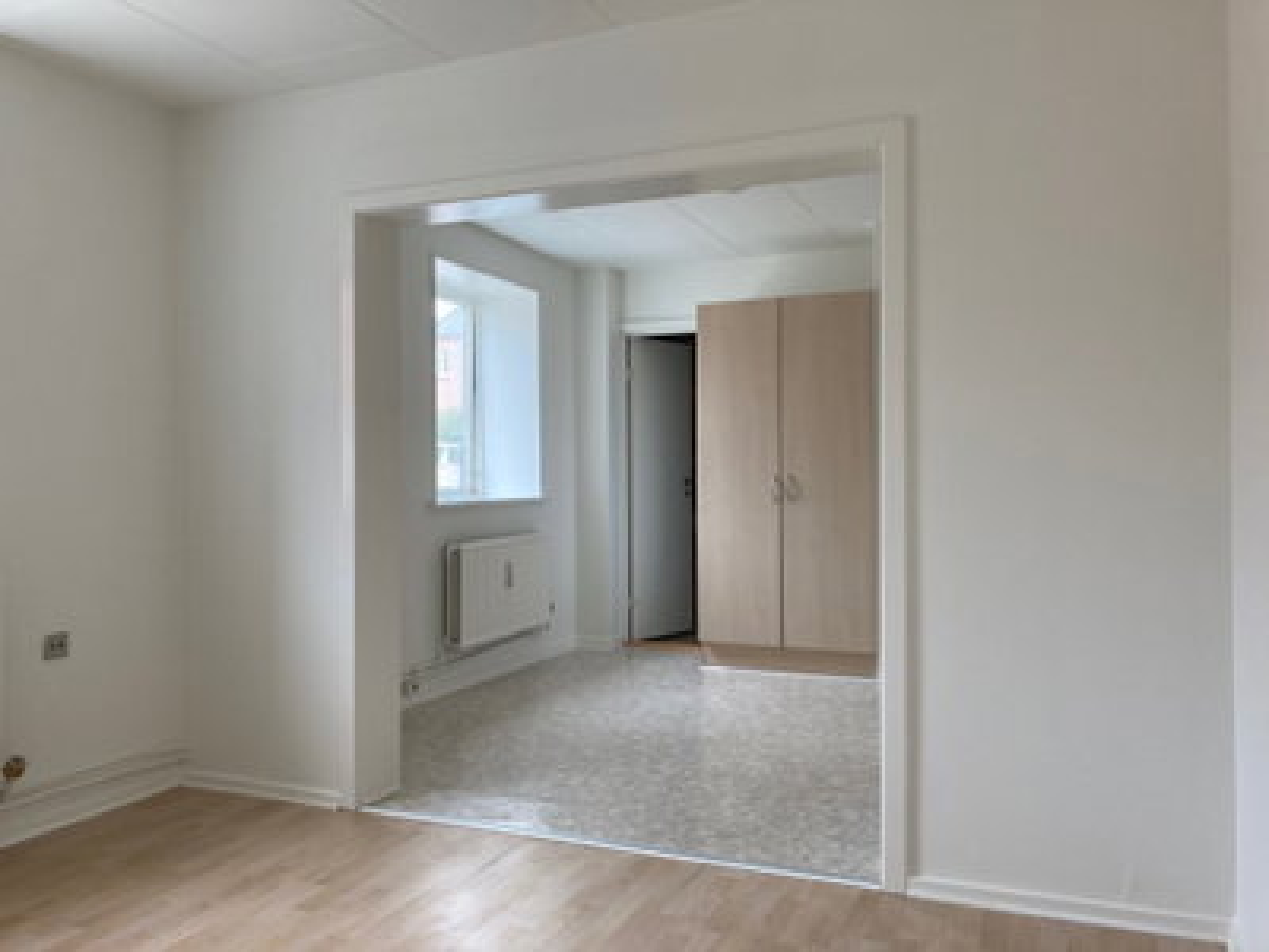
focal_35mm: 28
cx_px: 634
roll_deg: -0.3
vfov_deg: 49.7
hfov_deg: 63.4
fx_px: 1026
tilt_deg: +0.5
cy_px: 476
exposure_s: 1/121
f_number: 1.8
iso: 32
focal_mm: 3.99
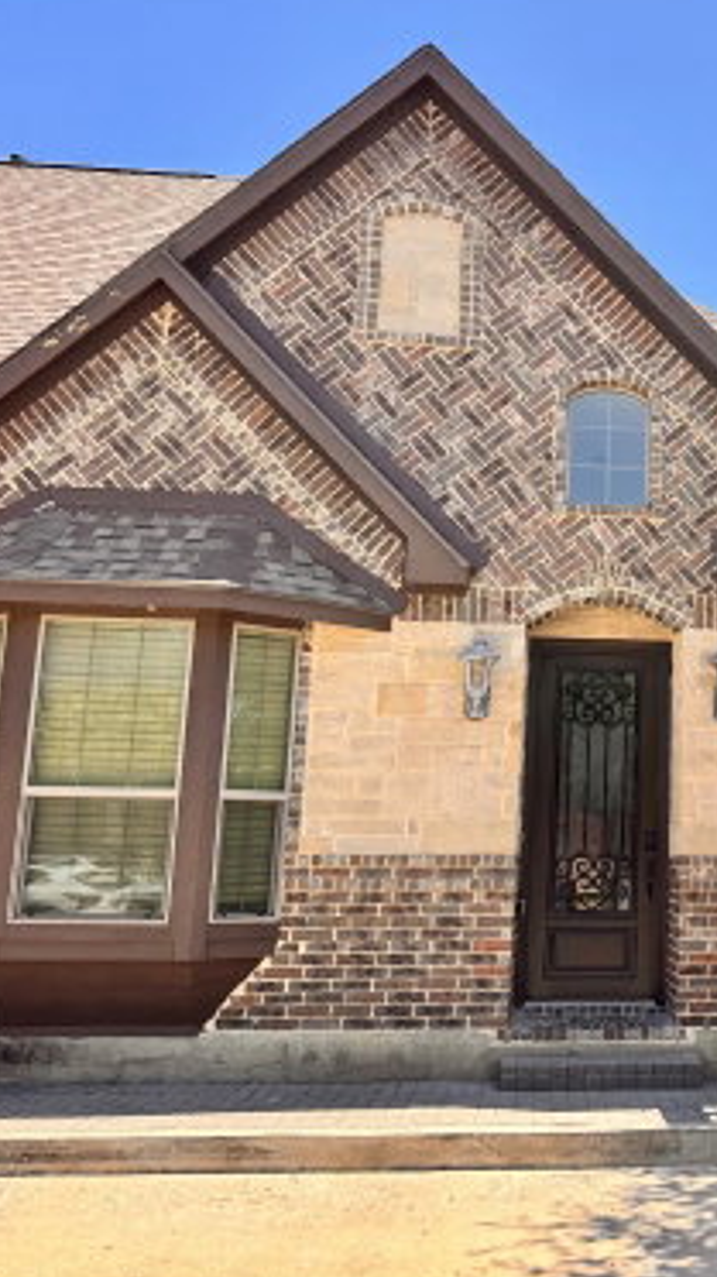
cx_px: 693
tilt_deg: +10.3
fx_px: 1218
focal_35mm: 36
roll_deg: -0.9
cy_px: 635
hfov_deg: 30.8
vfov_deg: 55.3
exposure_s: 1/1818
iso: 80
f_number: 1.78
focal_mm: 6.76
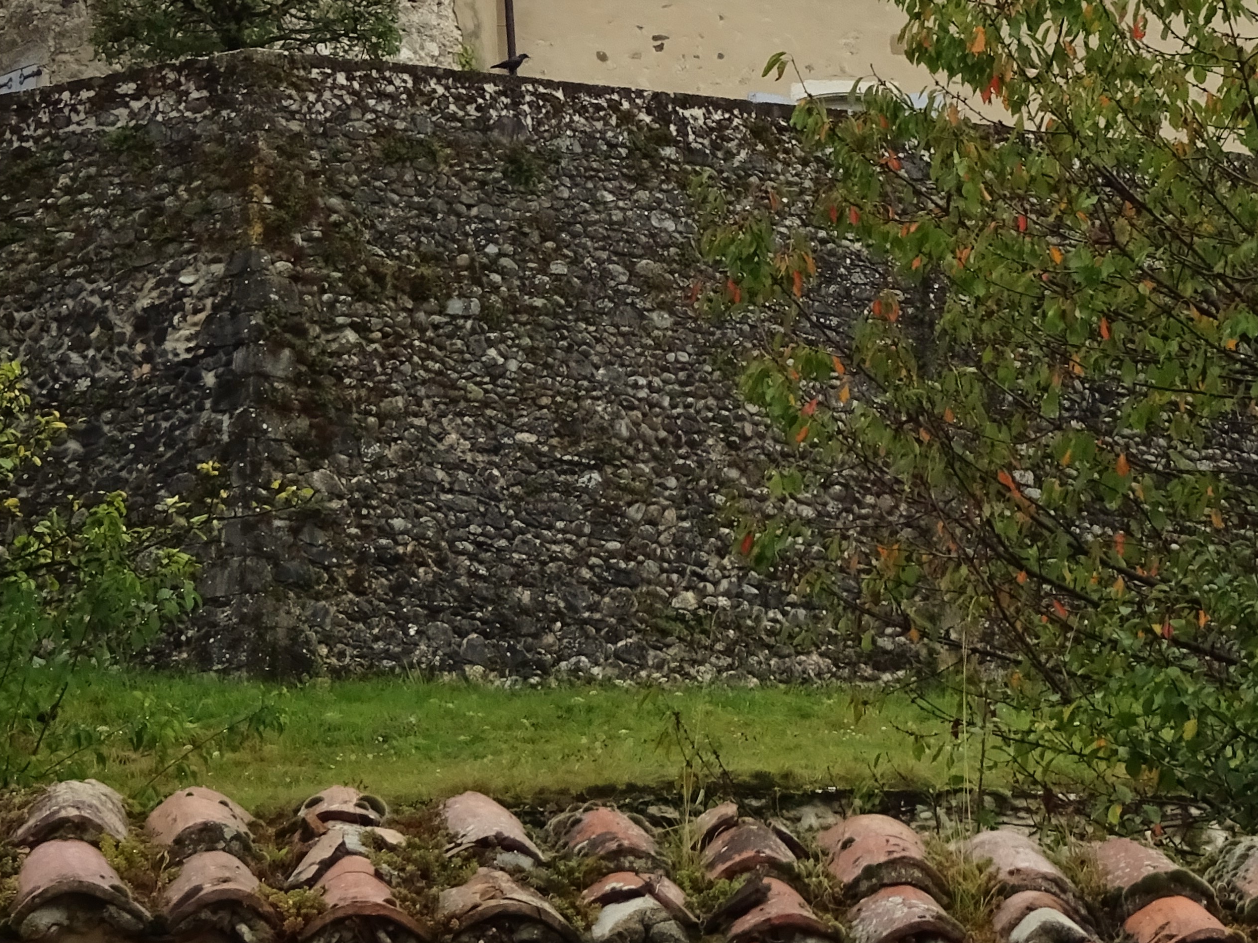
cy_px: 61
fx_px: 9194
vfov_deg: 5.9
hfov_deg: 7.8
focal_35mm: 253
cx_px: 930
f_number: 5.6
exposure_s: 1/250
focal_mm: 22.38
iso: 250
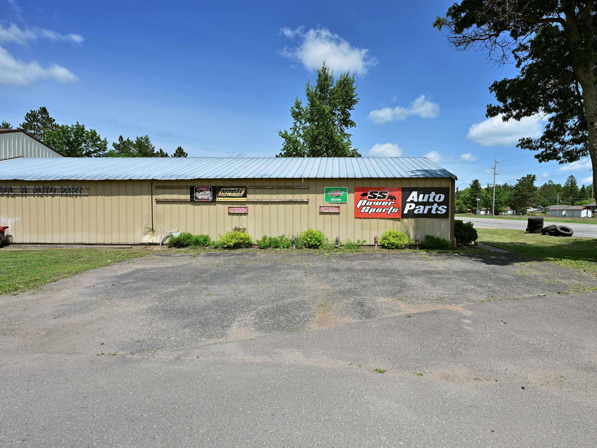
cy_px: 219
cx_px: 336
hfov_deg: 85.5
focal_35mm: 19
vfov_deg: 69.8
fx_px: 321
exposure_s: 1/2000
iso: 250
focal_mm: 15.5
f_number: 5.6
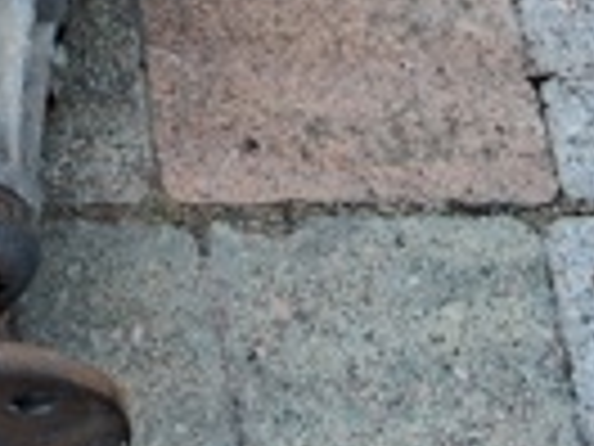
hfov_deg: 15.2
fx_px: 2162
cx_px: -86
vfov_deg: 11.0
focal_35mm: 126
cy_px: -354
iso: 40
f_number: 1.8
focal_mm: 3.98
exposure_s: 1/100
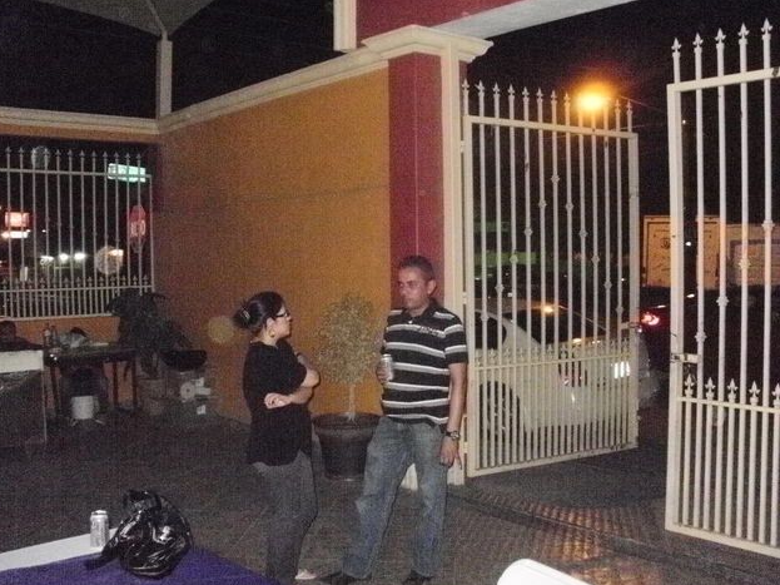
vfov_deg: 38.7
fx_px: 834
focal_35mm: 37
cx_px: 381
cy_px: 297
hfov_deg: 50.1
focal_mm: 6.3
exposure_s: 1/30
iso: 1600
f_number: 3.5
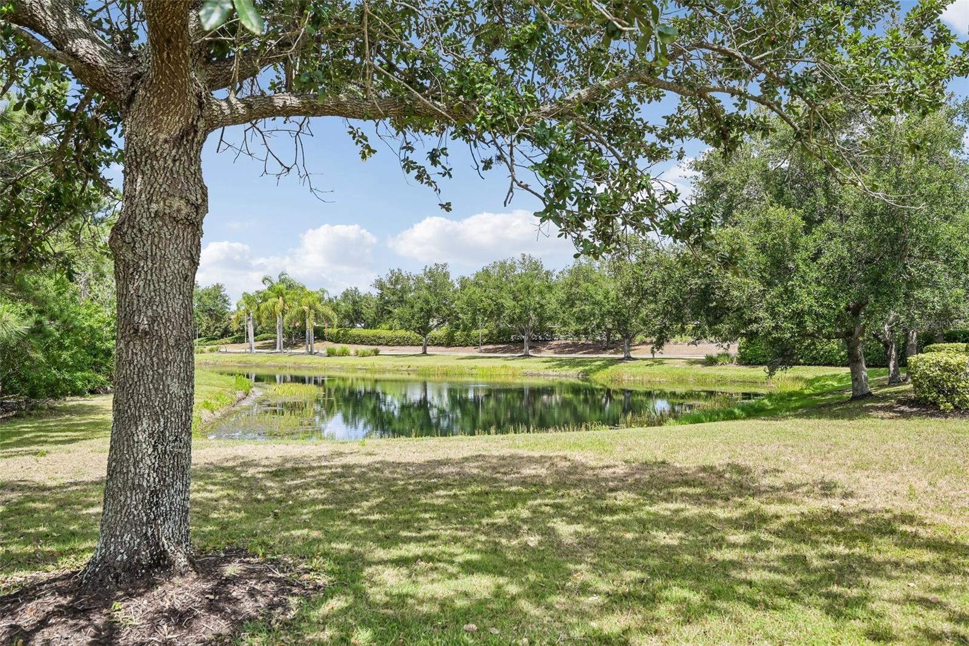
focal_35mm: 30
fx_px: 807
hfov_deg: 61.9
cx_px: 484
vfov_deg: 43.6
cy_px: 323
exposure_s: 1/1000
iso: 400
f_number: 8
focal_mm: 30
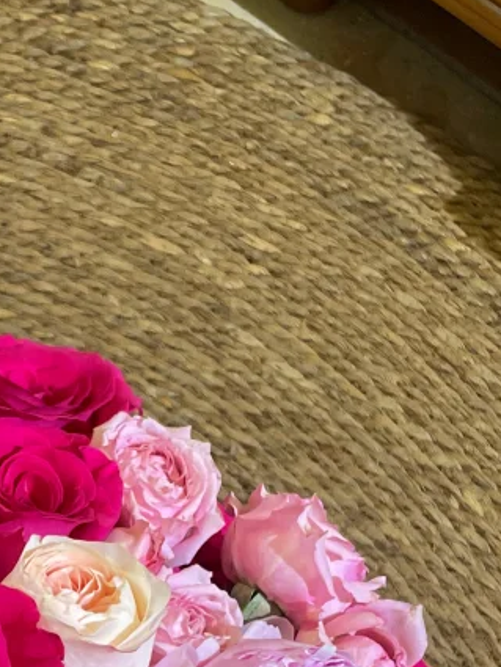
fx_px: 1697
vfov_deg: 20.9
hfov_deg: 16.2
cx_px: -71
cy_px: 785
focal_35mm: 88
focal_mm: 4.2
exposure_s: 1/100
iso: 100
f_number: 1.6
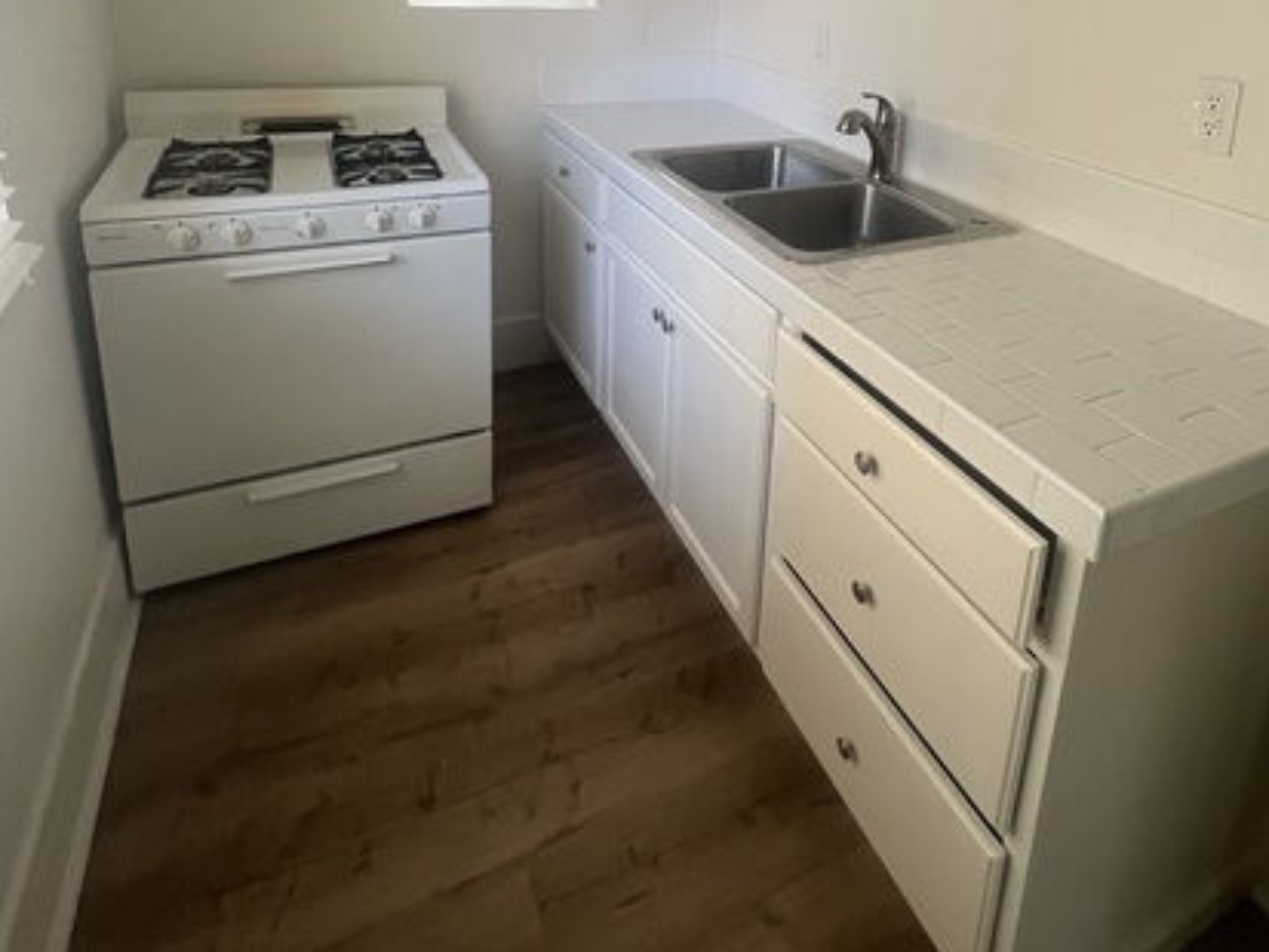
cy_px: 161
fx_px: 770
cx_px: 737
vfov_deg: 57.6
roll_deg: -2.2
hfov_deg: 78.4
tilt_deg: -14.3
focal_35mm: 21
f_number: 1.8
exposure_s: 1/99
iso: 160
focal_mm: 1.57
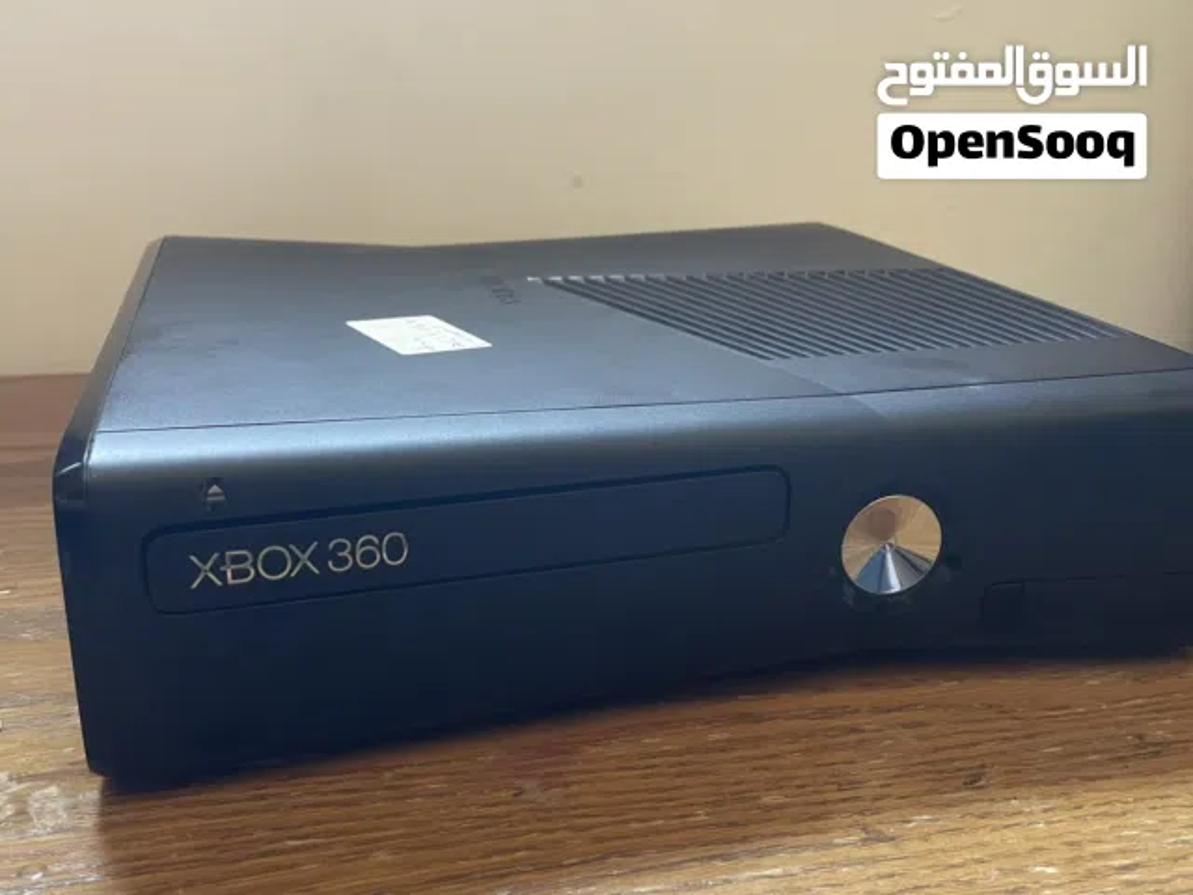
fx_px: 896
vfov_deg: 53.1
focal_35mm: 26
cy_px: 448
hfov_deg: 67.3
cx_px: 596
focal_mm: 4.2
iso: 500
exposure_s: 1/53
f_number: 1.6
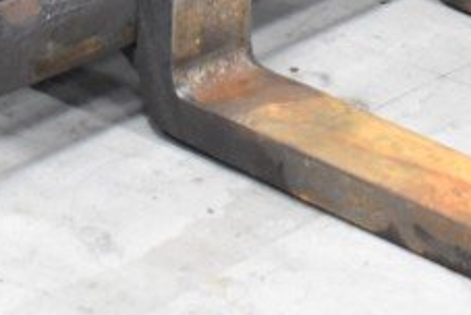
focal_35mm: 230
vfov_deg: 5.8
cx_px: 272
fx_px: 3008
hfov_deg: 9.0
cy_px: -414
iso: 1600
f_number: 5
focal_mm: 29
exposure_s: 1/20
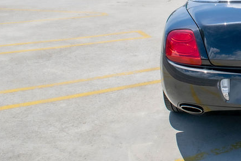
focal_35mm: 63
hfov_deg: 28.7
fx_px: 422
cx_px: 270
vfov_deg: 20.7
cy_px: -12
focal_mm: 18
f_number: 7.1
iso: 400
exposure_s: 1/2000
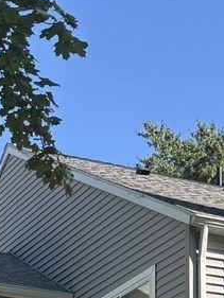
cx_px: 210
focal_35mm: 142
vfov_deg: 13.0
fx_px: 1224
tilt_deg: +8.4
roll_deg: +1.2
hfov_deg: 10.4
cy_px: 476
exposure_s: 1/1233
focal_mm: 5.96
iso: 50
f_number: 1.6
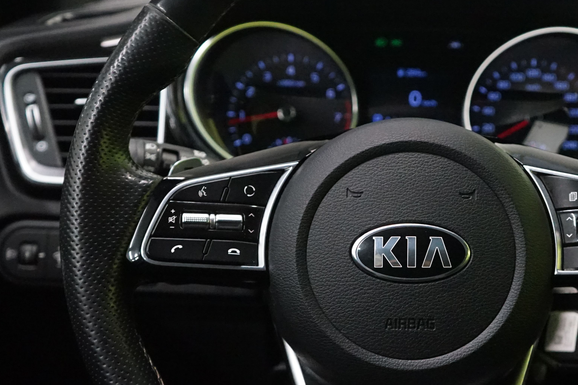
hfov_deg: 28.6
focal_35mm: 70
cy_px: 199
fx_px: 1124
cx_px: 404
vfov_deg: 19.5
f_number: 4
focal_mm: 36
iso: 6400
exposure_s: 1/60
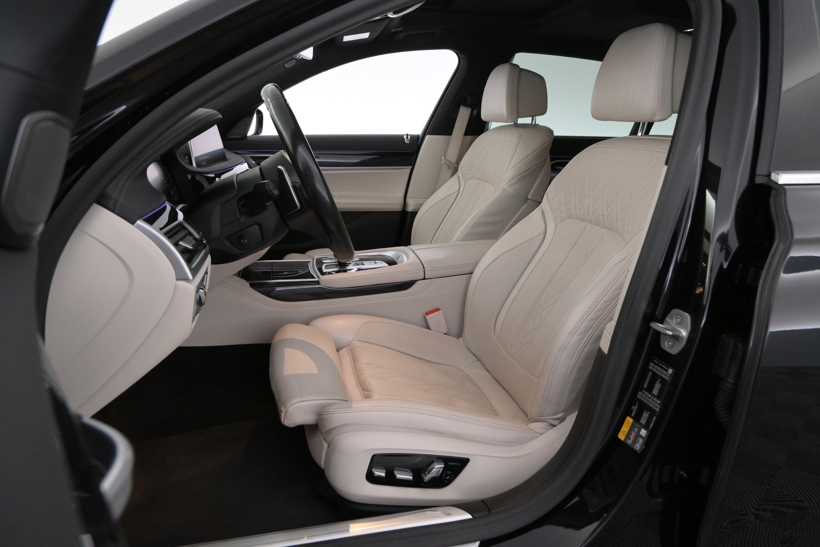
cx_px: 410
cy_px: 274
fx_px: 547
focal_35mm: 24
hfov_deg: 73.7
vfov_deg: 53.1
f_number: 4.5
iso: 2500
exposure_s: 1/80
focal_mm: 16
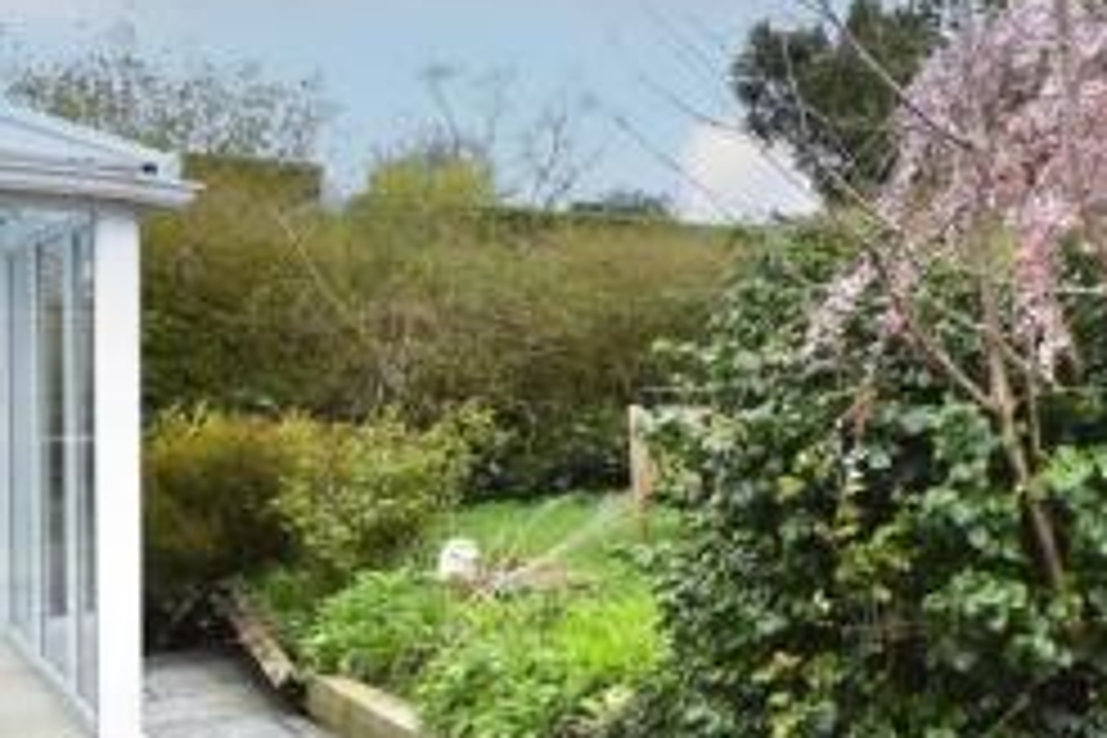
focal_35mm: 40
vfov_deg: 33.4
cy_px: 380
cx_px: 1177
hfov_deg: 40.5
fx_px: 1230
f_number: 8
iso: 640
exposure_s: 1/200
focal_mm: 10
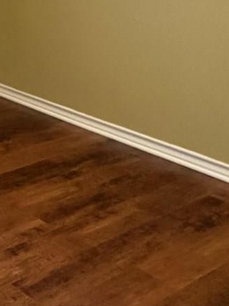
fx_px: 645
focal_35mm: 73
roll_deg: -2.4
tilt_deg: -15.3
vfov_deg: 26.4
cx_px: -71
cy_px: 83
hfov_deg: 18.7
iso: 400
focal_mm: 2.22
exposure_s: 1/60
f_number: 2.2
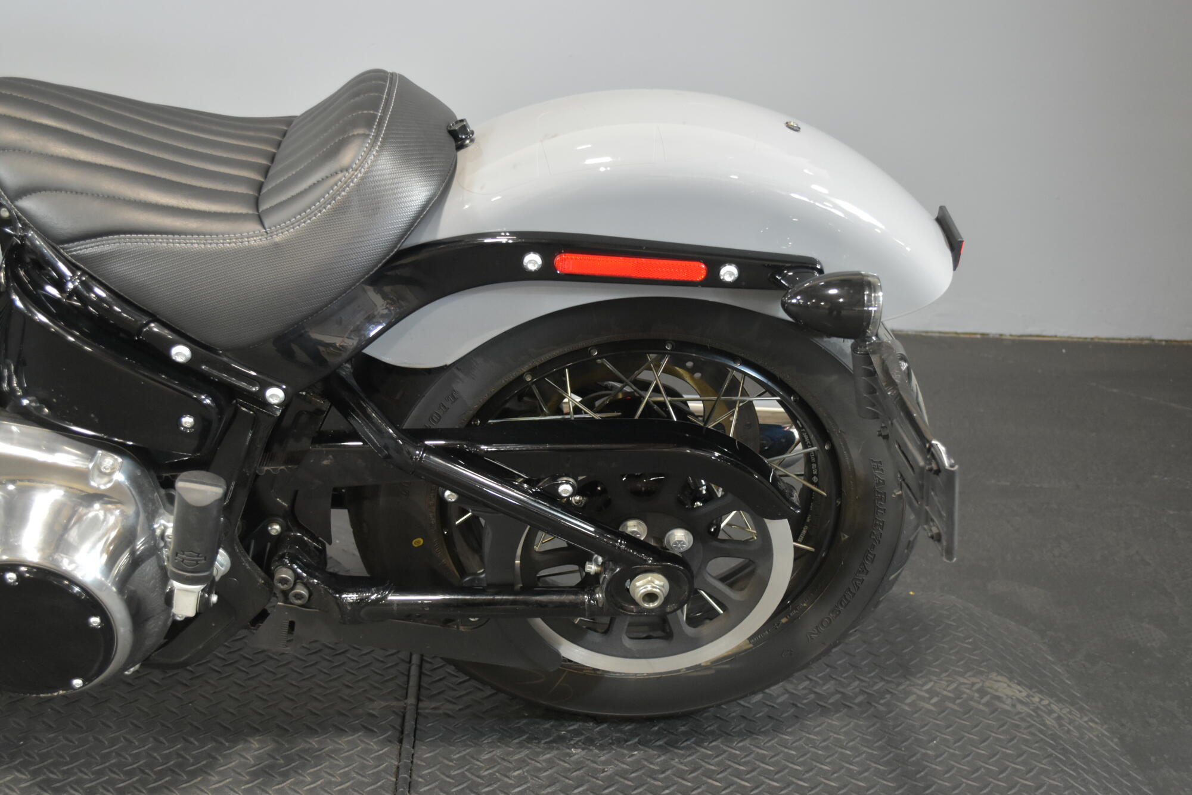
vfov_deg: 34.2
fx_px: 1292
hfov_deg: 49.5
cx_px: 596
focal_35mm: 39
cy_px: 398
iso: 1600
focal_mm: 26
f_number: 4.2
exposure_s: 1/15
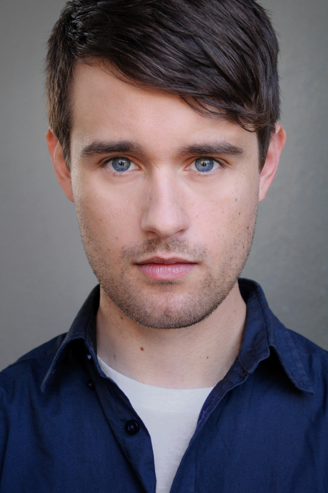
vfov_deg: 24.6
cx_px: 164
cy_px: 246
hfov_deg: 16.5
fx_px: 1130
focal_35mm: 82
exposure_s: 1/125
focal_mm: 55
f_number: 5.6
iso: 720
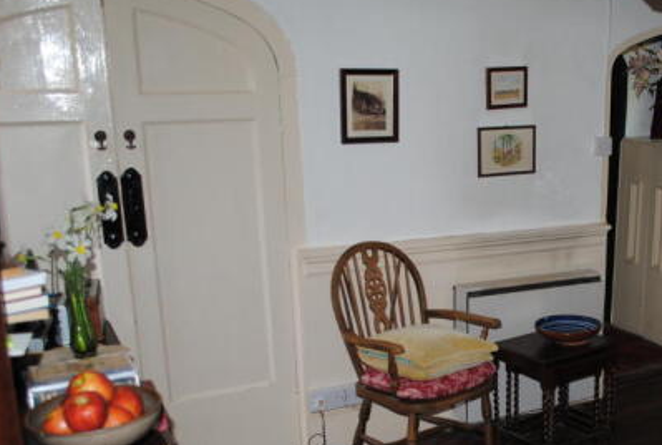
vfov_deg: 30.2
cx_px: 525
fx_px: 811
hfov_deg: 42.5
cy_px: 325
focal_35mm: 44
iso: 200
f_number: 3.5
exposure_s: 1/60
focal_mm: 18
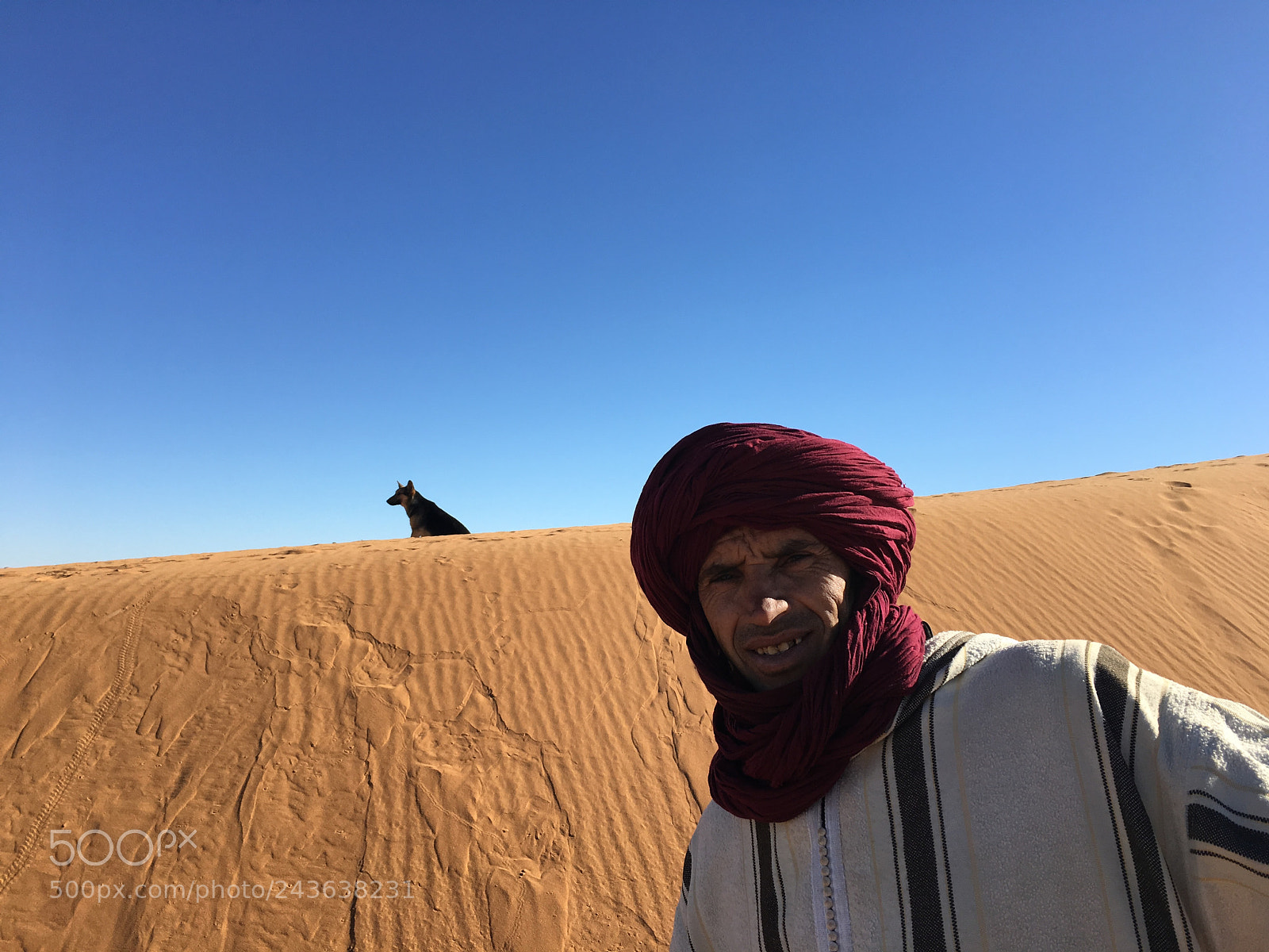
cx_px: 634
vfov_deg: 48.2
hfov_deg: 61.7
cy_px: 476
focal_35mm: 29
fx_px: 1063
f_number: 2.2
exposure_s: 1/1508
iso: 25
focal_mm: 4.15
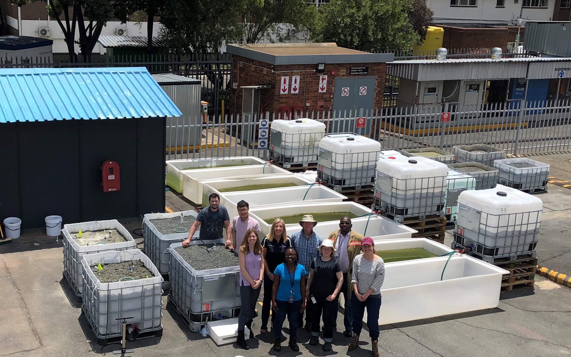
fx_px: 467
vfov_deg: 41.7
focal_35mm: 30
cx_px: 283
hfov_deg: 62.9
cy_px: 208
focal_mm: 4
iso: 20
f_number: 1.8
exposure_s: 1/2525
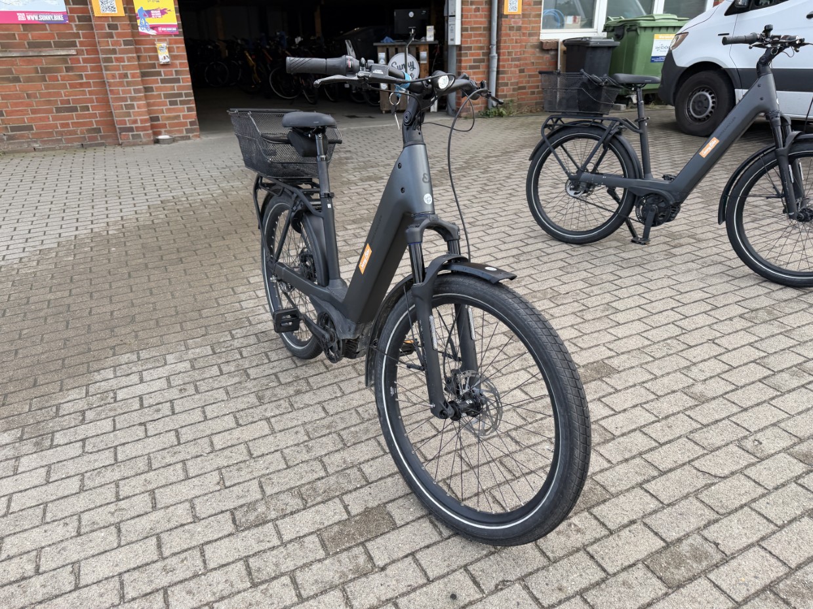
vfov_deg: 56.8
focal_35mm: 24
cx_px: 406
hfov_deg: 71.6
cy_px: 304
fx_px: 564
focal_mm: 6.76
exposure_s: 1/414
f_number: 1.78
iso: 80
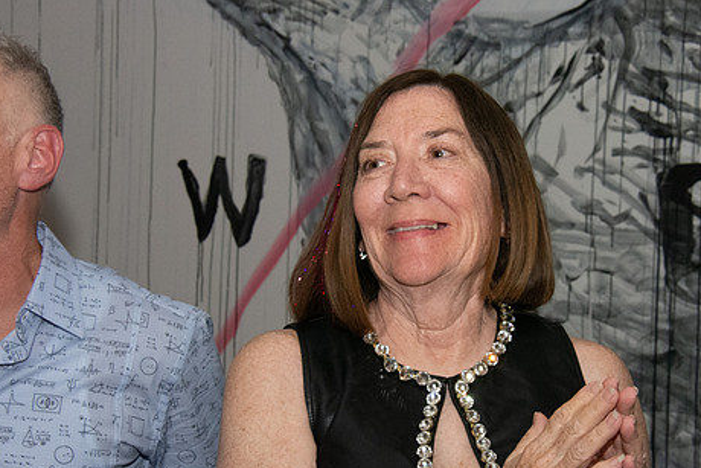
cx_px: 424
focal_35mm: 106
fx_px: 2065
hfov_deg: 19.2
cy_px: 281
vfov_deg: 12.9
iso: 5000
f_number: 14
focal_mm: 56
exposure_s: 1/200
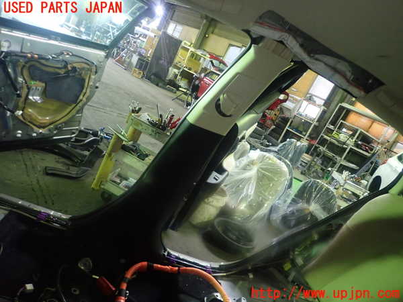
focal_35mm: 25
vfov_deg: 54.9
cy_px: 151
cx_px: 202
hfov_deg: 69.4
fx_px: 291
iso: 500
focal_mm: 4.5
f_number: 2
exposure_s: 1/30
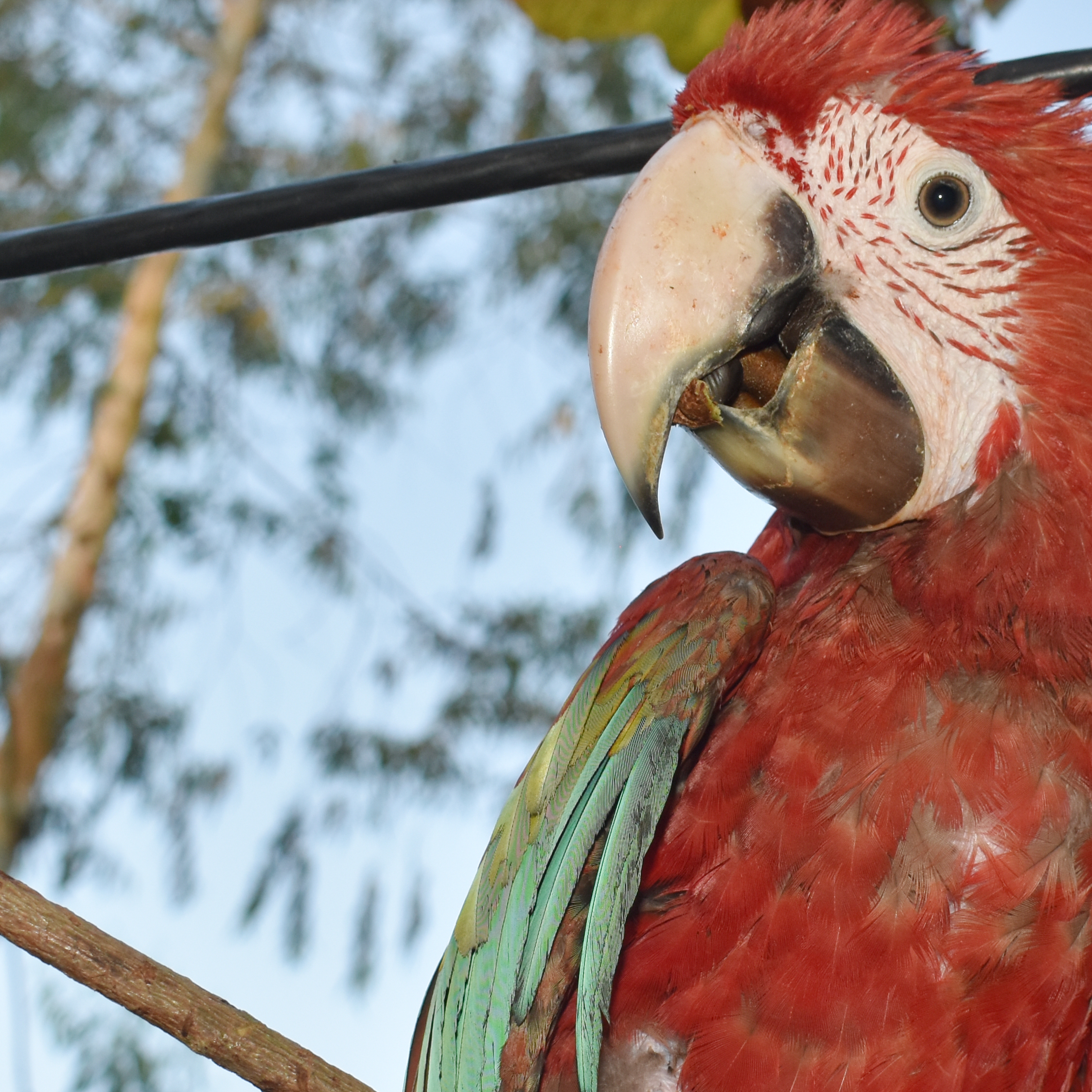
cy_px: 842
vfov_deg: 20.2
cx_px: 757
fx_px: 3039
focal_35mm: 85
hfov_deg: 20.3
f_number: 5.6
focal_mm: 25
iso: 400
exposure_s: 1/125
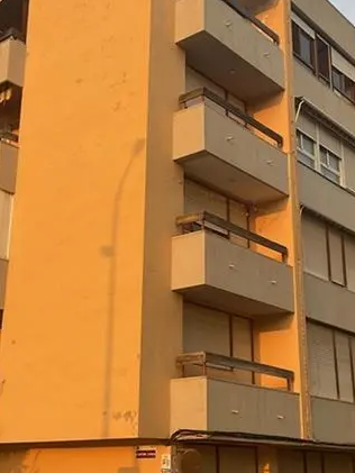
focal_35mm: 53
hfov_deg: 27.5
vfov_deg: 36.2
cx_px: 170
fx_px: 724
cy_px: 231
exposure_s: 1/215
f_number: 1.8
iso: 16
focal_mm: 3
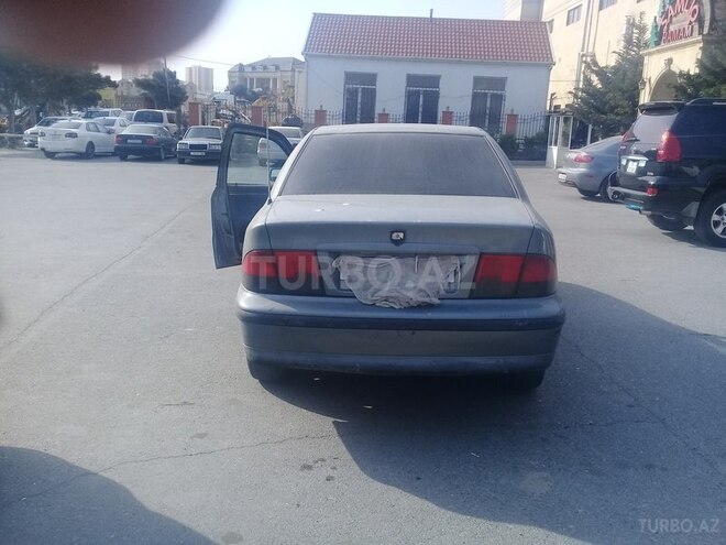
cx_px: 363
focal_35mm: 31
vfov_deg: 45.4
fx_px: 650
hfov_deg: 58.4
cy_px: 272
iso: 50
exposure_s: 1/696
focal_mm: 3.3
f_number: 2.2
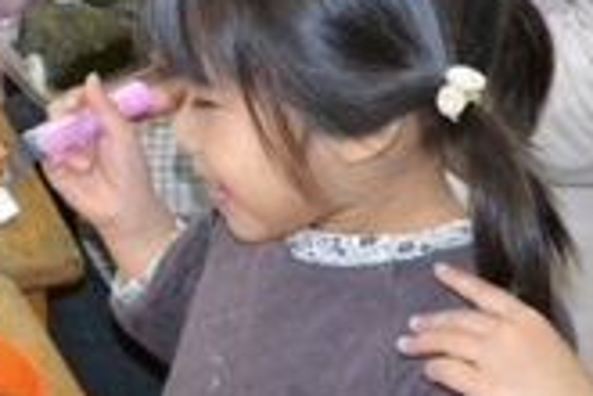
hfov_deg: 10.3
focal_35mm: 200
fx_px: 3298
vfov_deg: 6.9
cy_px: 146
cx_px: 147
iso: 2500
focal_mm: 55
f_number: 5.6
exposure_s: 1/60
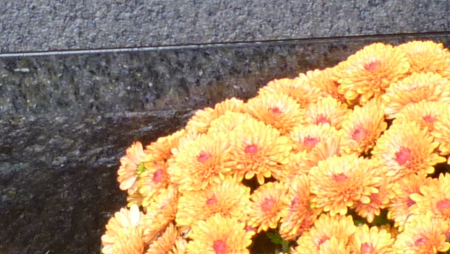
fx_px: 1803
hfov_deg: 14.2
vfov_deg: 7.9
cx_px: 102
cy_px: -118
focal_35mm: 151
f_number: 3.3
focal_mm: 5.2
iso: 100
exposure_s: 1/30
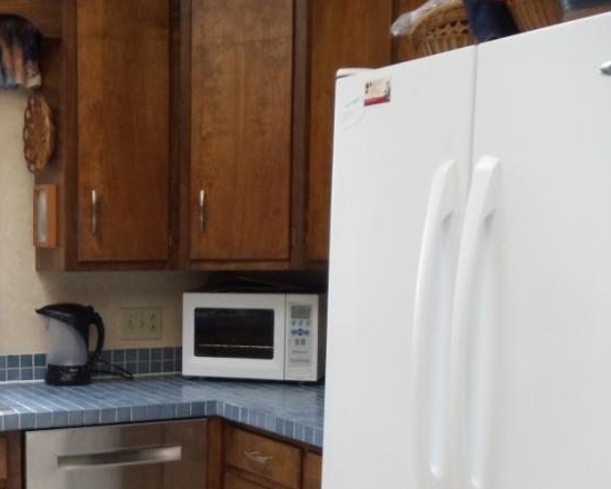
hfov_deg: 23.2
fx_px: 1447
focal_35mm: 80
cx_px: 50
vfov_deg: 19.0
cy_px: 372
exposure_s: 1/40
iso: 400
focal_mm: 6
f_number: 3.5
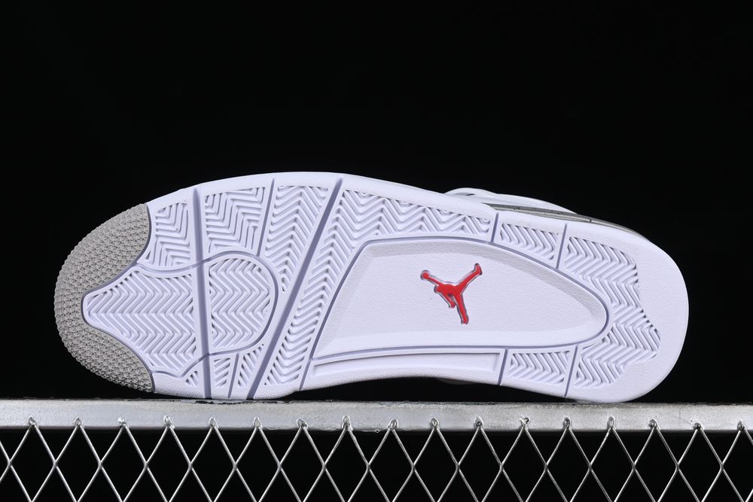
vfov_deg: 18.2
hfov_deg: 27.0
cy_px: 251
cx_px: 376
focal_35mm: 75
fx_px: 1569
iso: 160
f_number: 9
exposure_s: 1/80
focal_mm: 50
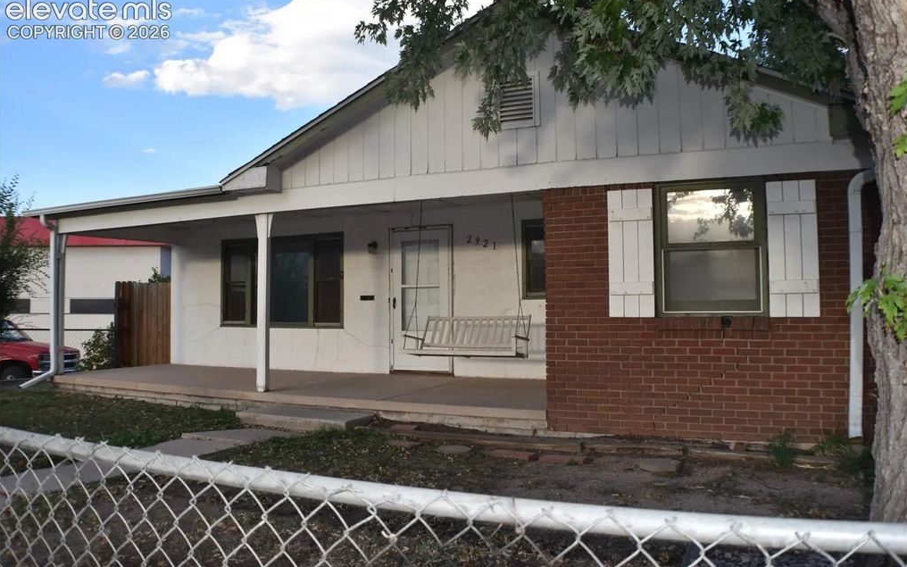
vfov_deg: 33.1
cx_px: 454
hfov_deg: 50.9
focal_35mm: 39
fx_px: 952
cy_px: 265
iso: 100
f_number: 5.6
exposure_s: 1/125
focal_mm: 25
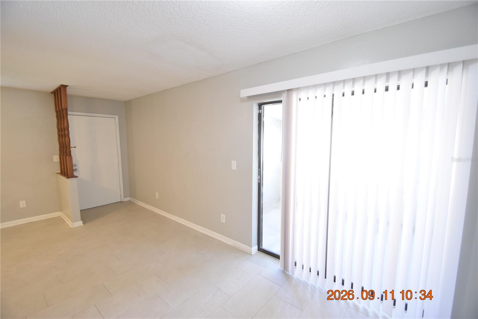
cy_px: 160
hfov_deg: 100.4
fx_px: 199
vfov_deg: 77.3
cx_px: 239
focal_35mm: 15
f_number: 3.5
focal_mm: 10
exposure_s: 1/60
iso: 1000
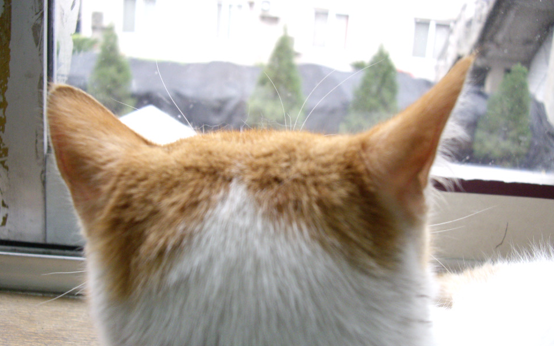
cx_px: 280
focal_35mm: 43
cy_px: 219
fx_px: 649
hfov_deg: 46.2
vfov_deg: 29.8
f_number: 2.8
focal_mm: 7.9
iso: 400
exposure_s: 1/60
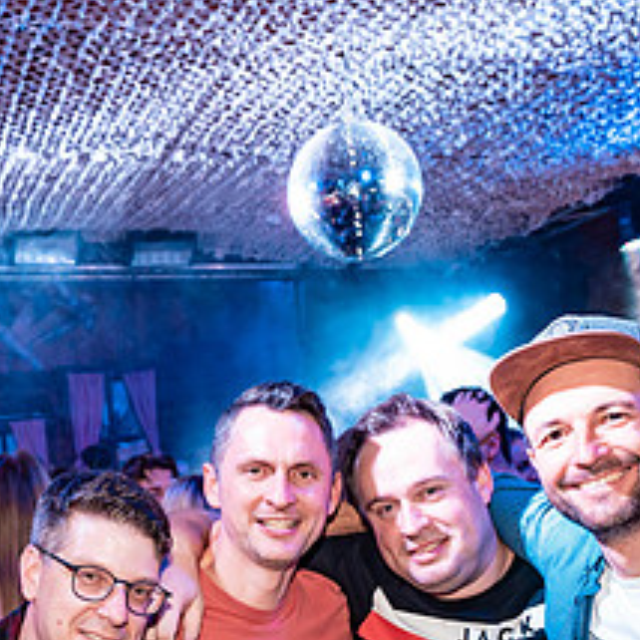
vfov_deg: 30.8
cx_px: 230
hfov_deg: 32.0
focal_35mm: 53
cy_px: 573
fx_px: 1109
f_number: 4
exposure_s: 1/60
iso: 1600
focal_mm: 23
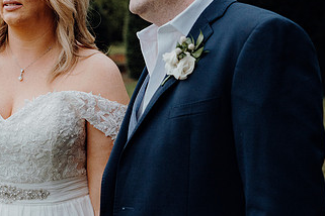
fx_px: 749
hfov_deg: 24.4
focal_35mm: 83
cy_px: 68
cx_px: 128
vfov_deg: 16.4
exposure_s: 1/160
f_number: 3.5
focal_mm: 46
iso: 2500
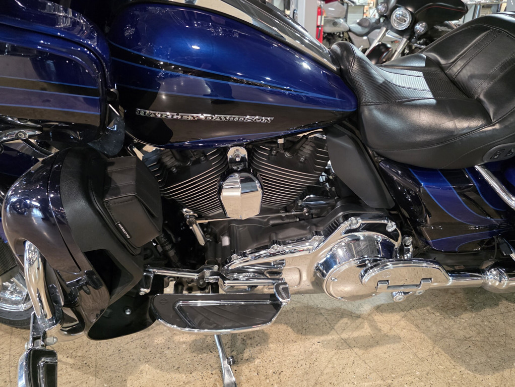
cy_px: 191
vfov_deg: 56.8
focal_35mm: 24
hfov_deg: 71.6
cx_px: 265
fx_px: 357
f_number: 1.7
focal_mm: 6.3
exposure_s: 1/120
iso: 2000
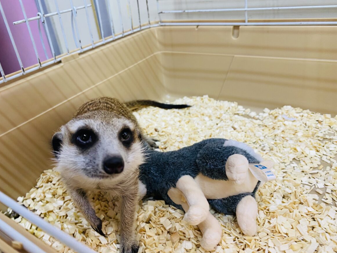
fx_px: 263
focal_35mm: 27
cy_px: 122
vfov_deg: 51.3
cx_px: 164
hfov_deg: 65.3
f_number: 1.8
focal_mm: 4.25
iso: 100
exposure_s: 1/50
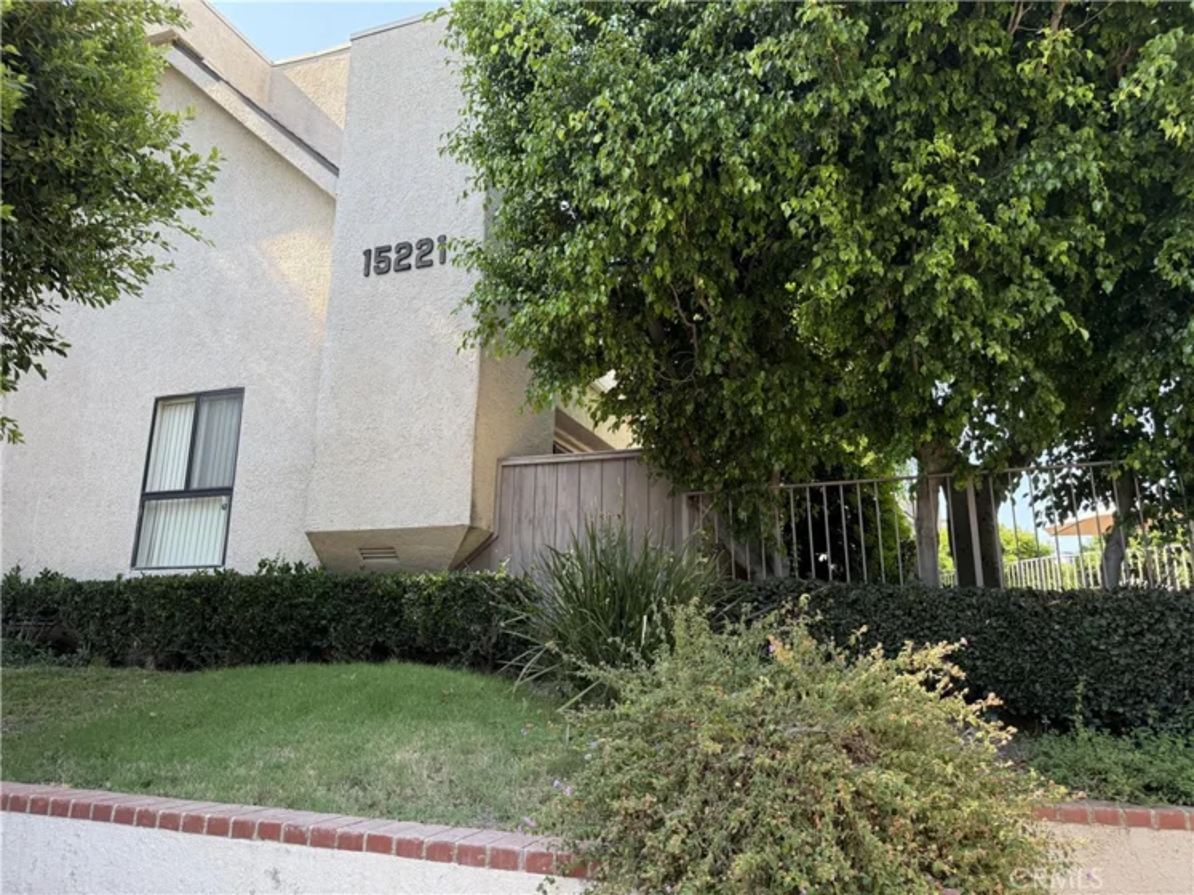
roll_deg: -1.0
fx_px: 828
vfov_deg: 56.8
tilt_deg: +14.4
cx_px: 597
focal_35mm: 24
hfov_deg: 71.6
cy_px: 448
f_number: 1.78
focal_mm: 6.76
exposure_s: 1/414
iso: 100
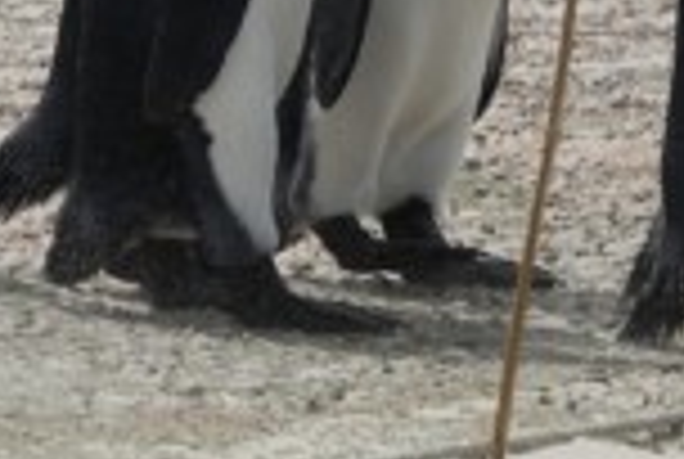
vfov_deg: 2.1
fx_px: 12736
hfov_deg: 3.1
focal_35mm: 669
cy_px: -144
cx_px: 549
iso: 100
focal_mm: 62.39
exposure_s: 1/1000
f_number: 5.6
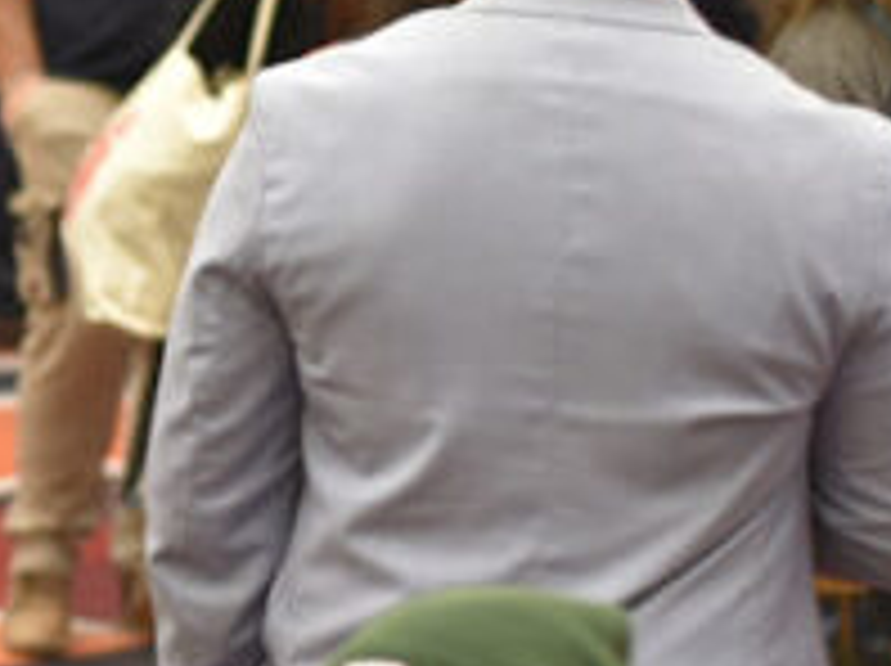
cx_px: -490
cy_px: 572
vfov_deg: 5.9
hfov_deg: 7.8
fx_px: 6401
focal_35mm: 249
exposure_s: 1/60
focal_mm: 50
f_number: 2.2
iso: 800
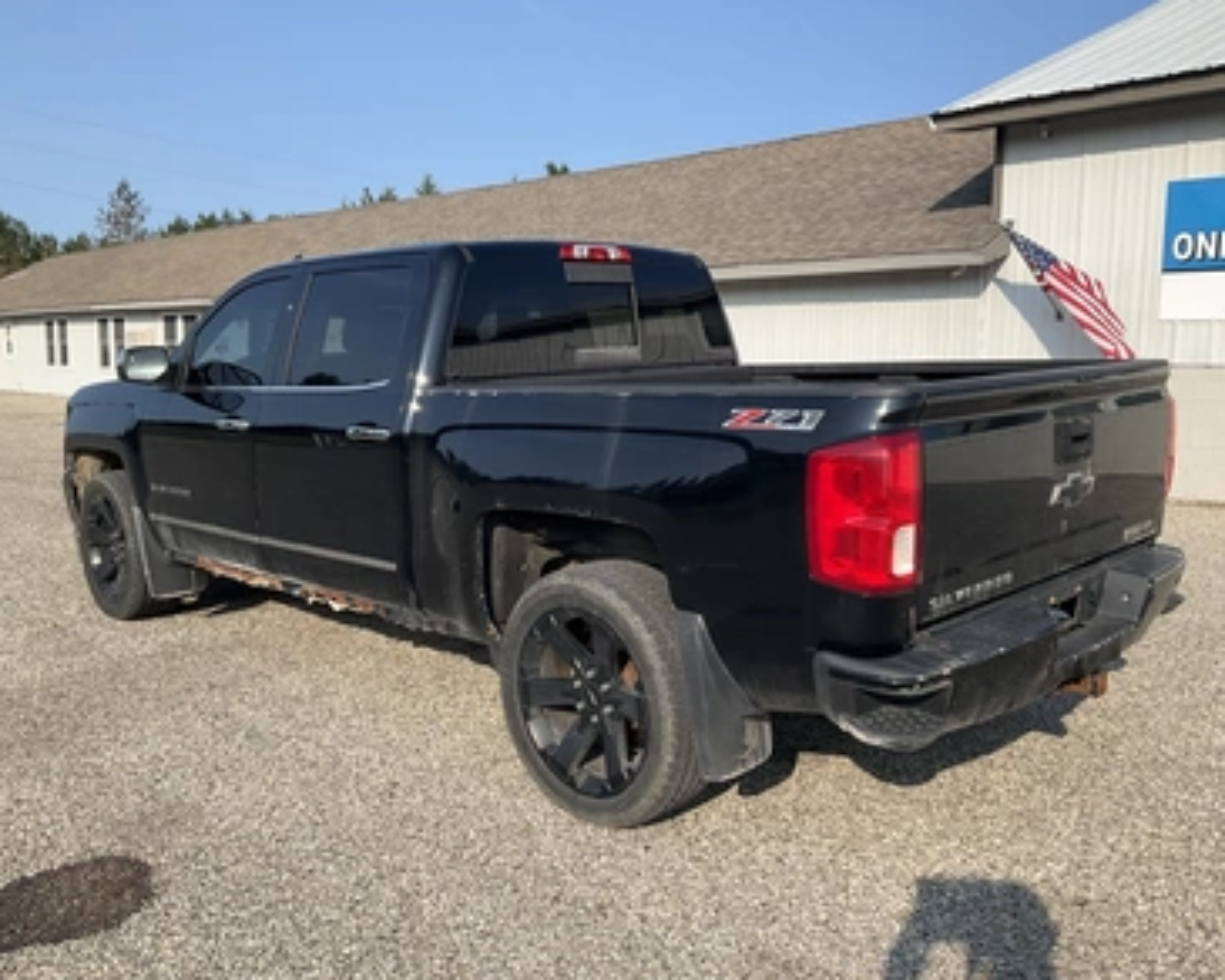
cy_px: 497
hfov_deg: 57.2
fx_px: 1124
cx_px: 641
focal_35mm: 31
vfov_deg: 47.1
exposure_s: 1/1490
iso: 25
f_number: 1.8
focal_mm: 3
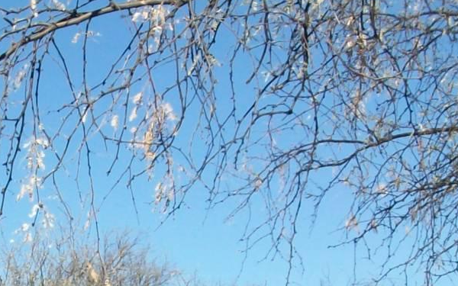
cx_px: 76
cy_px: 323
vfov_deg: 10.5
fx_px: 1535
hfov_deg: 16.8
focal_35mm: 123
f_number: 5.5
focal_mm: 5.7
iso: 64
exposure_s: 1/305
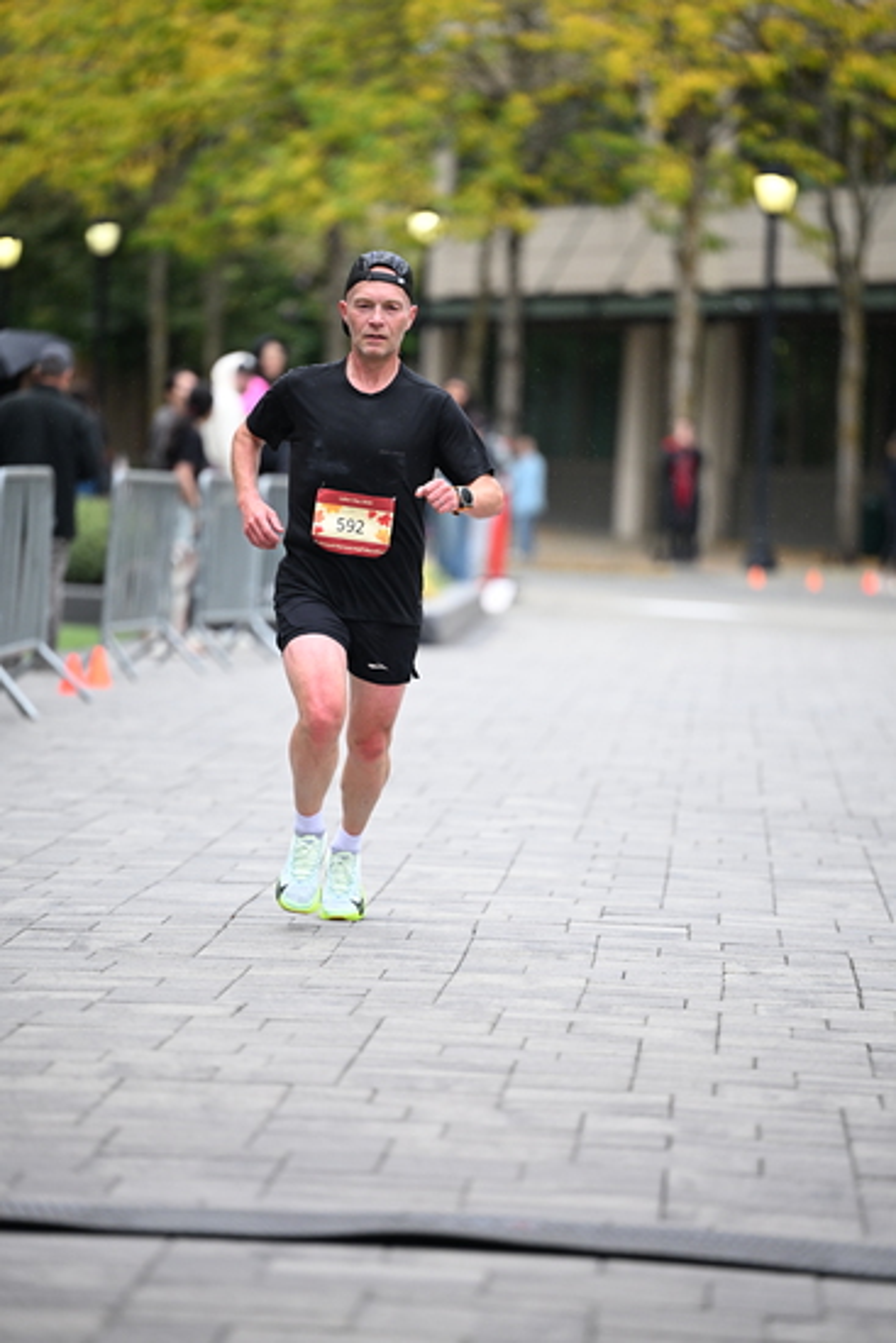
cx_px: 448
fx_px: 6715
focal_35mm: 180
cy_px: 672
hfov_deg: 7.6
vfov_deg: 11.4
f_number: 2.8
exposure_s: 1/2000
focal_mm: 180
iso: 1250
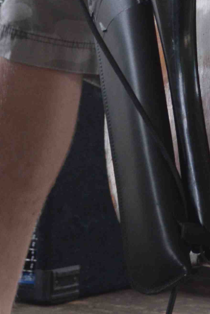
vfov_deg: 7.9
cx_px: 230
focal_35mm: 248
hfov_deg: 5.5
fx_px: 2169
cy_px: -344
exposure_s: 1/125
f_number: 5.6
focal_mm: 36
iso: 400
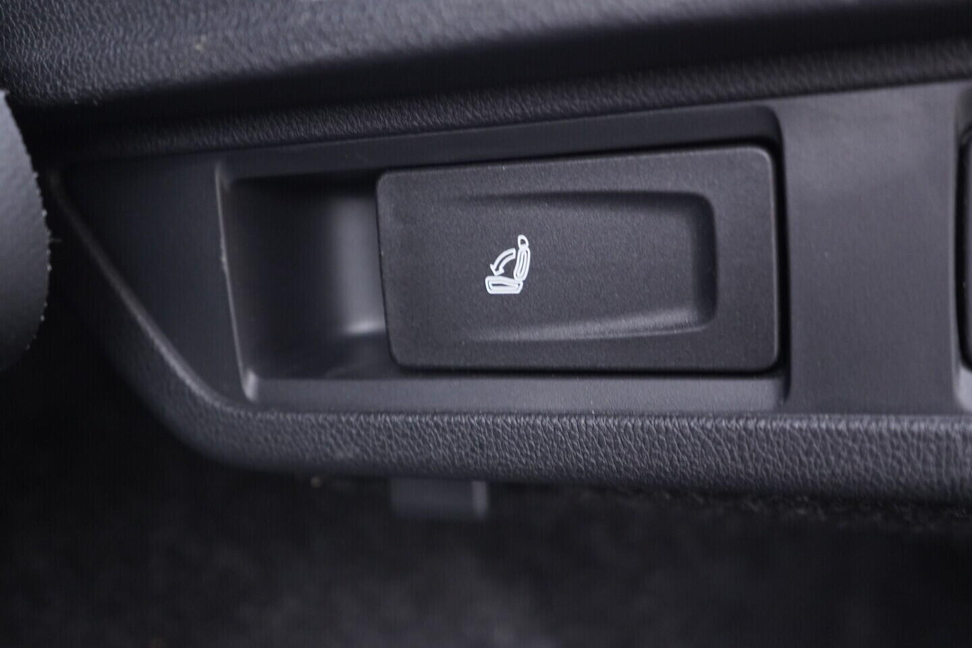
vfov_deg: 36.9
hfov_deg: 53.1
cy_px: 324
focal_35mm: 36
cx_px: 486
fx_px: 972
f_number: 2.8
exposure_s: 1/40
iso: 1250
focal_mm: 24
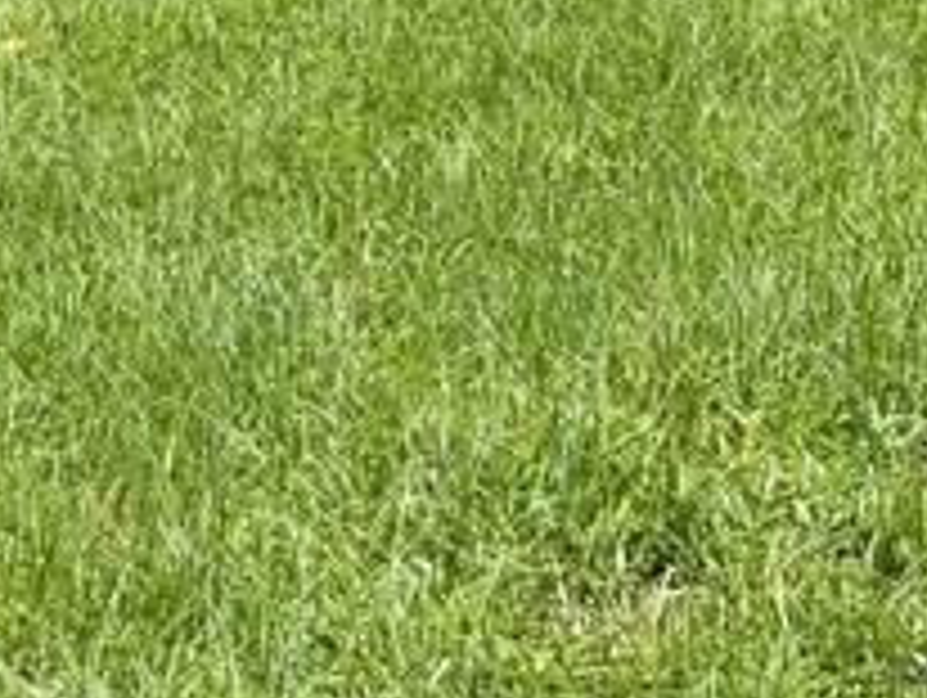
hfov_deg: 13.2
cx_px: 369
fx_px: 3995
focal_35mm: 149
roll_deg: +2.1
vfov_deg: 9.0
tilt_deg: +0.0
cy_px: -950
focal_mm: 6.76
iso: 100
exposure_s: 1/3279
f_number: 1.78
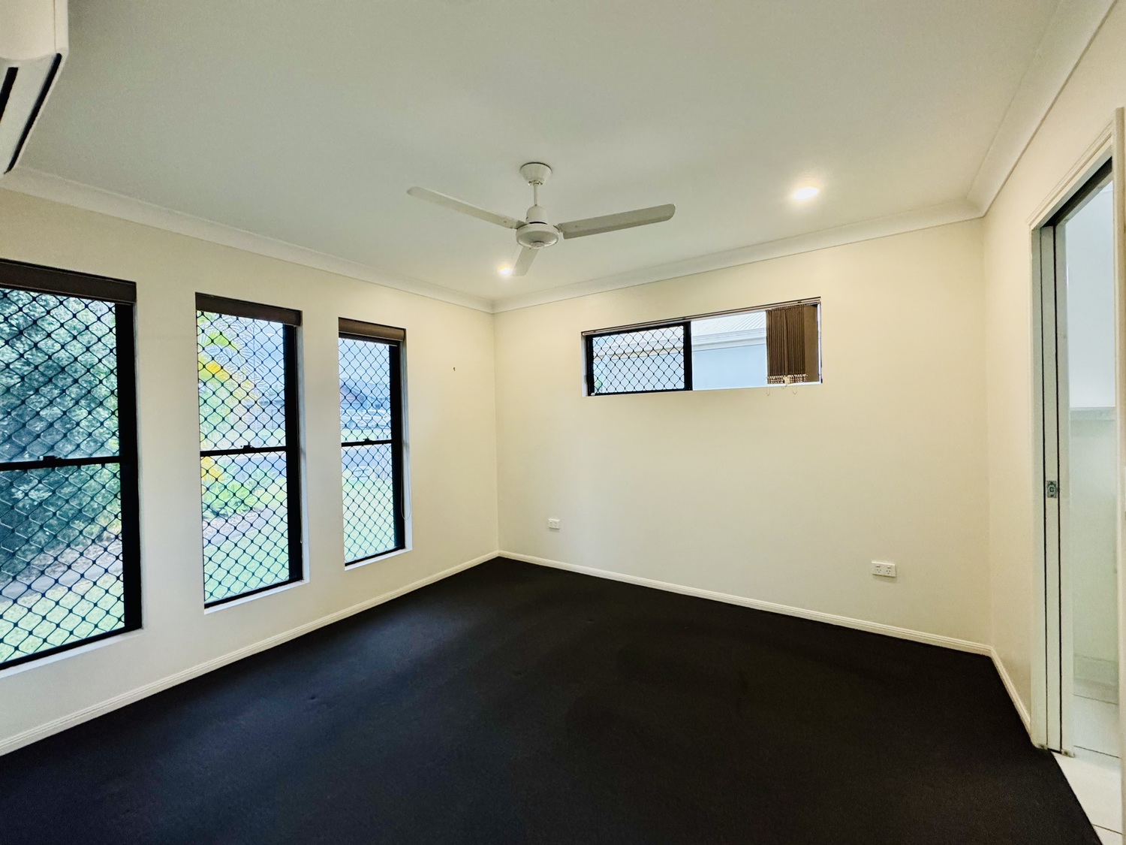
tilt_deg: -0.3
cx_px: 563
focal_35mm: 14
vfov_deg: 85.7
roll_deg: +1.6
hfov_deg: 102.1
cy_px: 422
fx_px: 455
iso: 320
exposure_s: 1/100
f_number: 2.2
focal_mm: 2.22
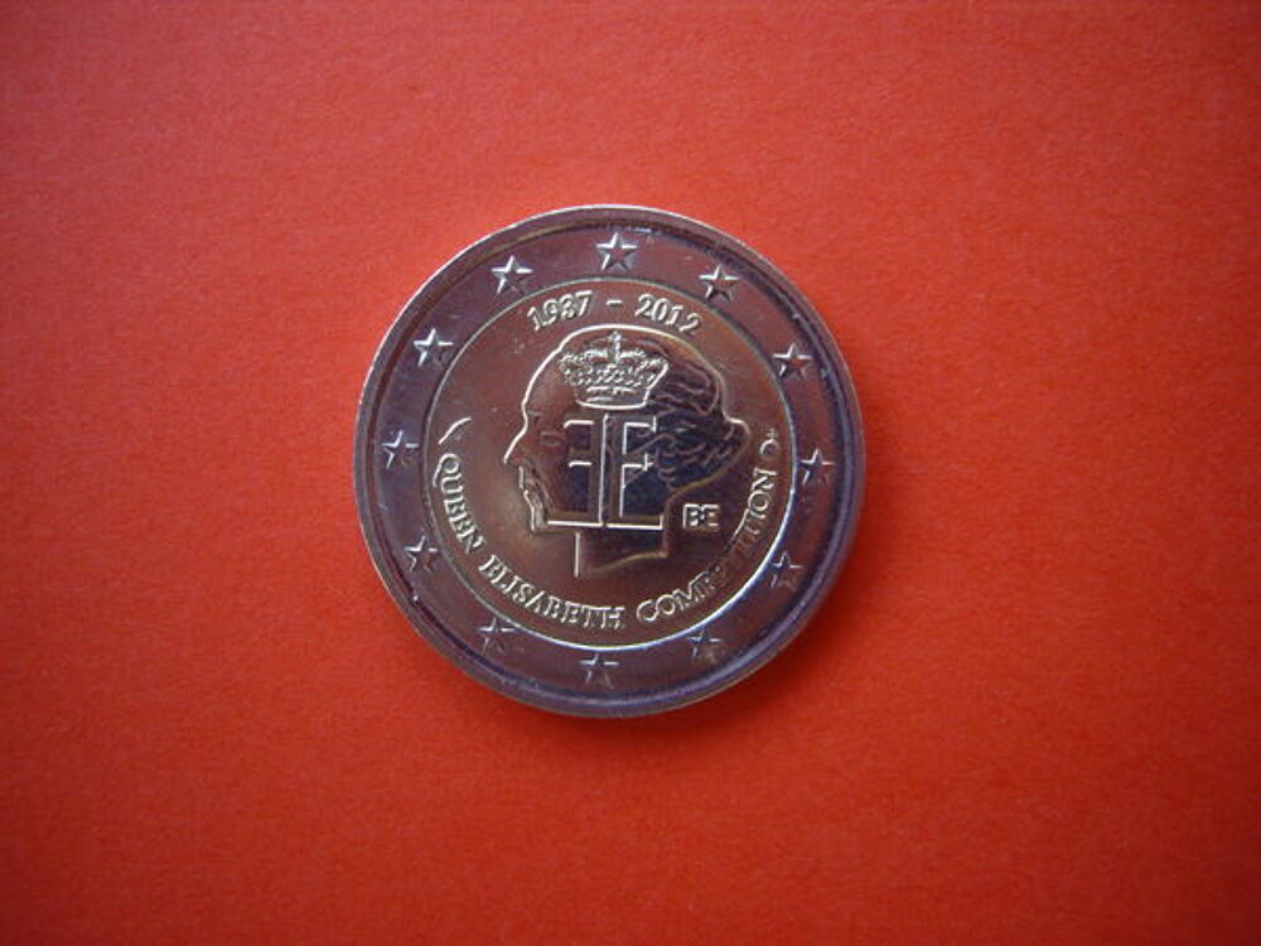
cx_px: 630
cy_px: 473
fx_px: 1384
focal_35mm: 38
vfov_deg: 37.7
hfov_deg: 49.0
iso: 200
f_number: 2.8
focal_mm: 7.9
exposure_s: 1/80
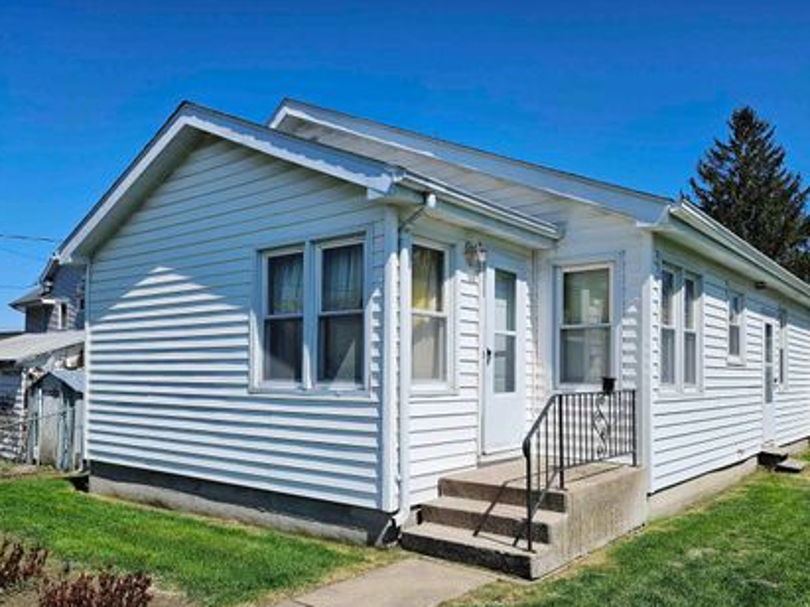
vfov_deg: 49.5
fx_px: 655
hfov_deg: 63.4
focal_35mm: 28
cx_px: 388
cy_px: 352
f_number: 1.8
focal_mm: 5.4
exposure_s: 1/3589
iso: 25
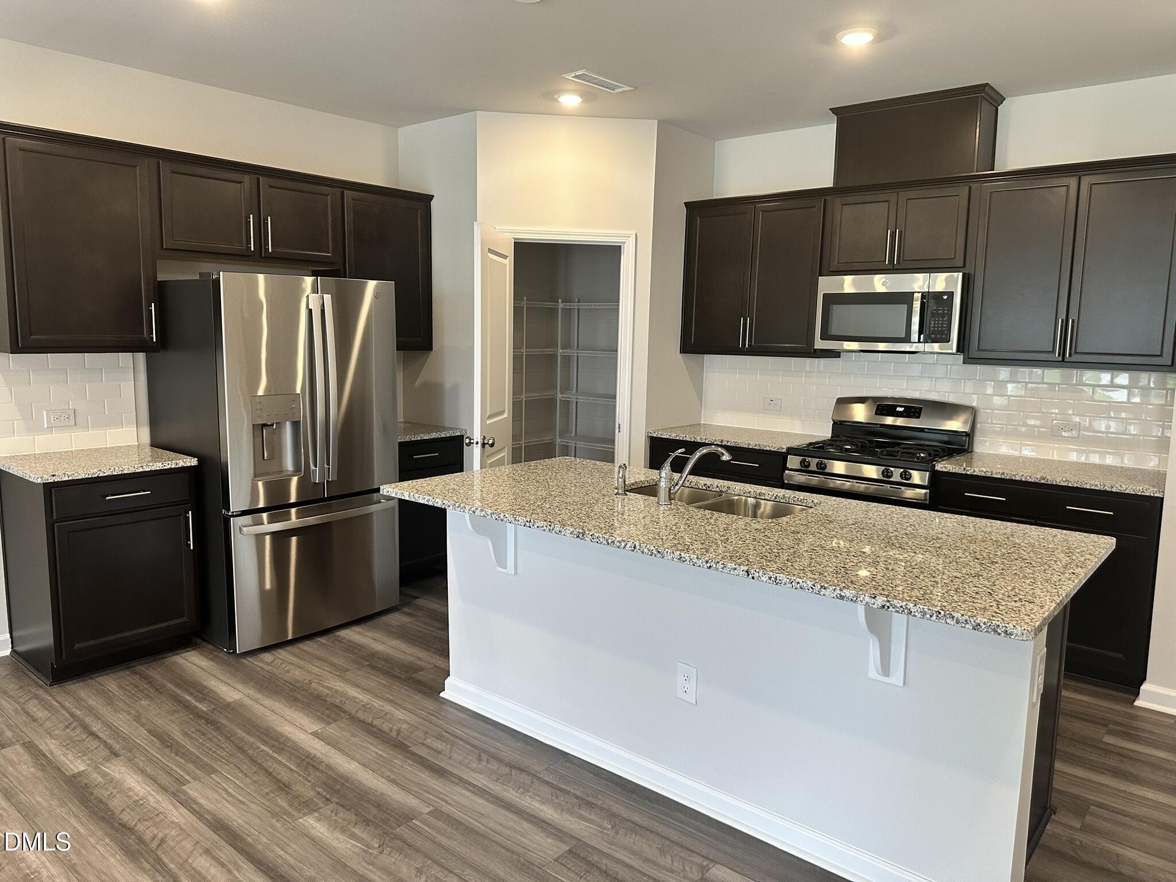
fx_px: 815
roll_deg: -1.0
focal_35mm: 24
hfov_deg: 71.6
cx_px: 588
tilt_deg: -6.8
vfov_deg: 56.8
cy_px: 441
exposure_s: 1/120
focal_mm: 6.86
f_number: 1.78
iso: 200
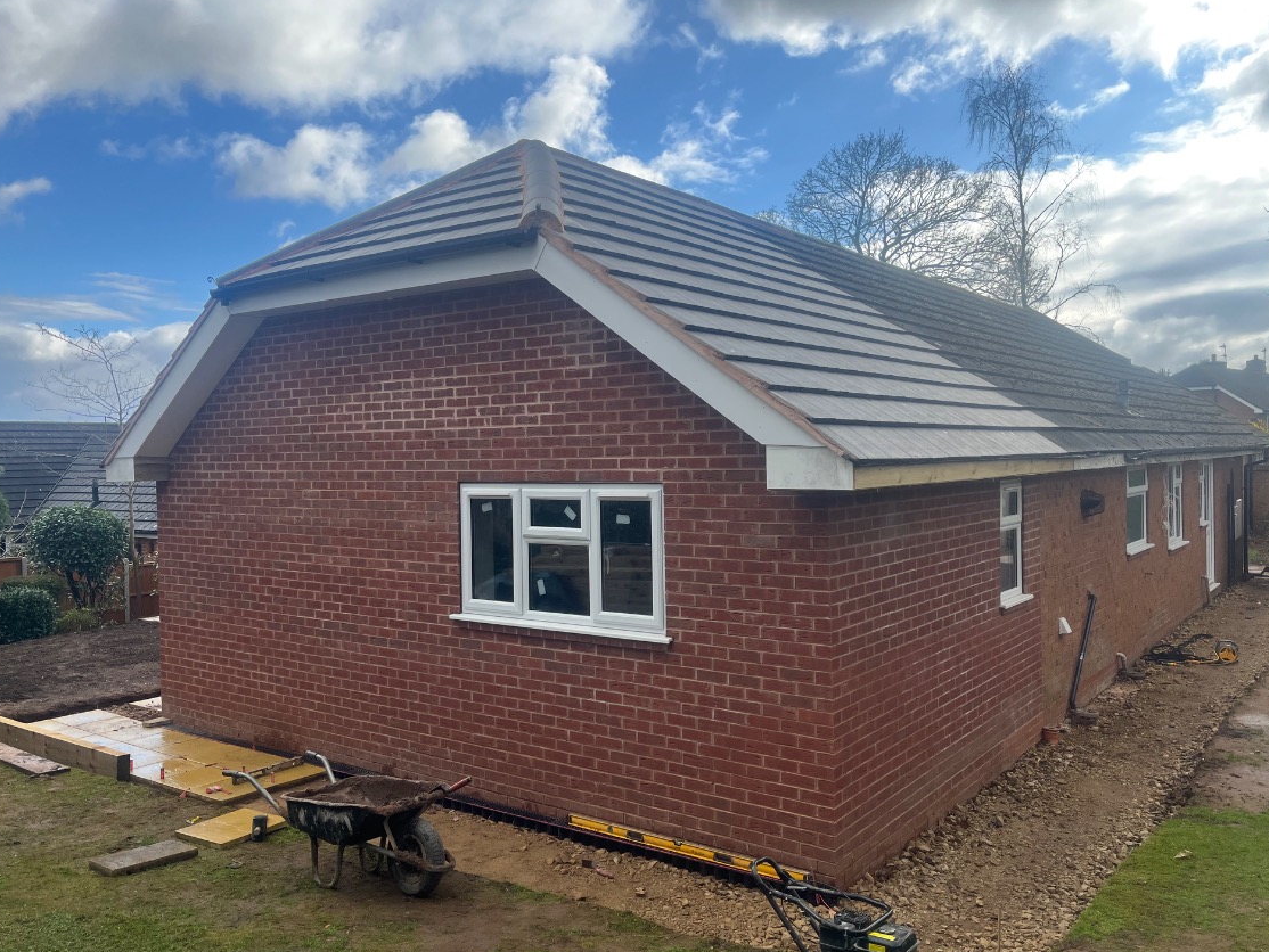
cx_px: 648
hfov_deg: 63.4
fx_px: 1027
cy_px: 473
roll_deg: +1.2
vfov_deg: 49.8
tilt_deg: -0.4
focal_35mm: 28
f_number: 1.6
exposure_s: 1/1536
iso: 50
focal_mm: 5.1
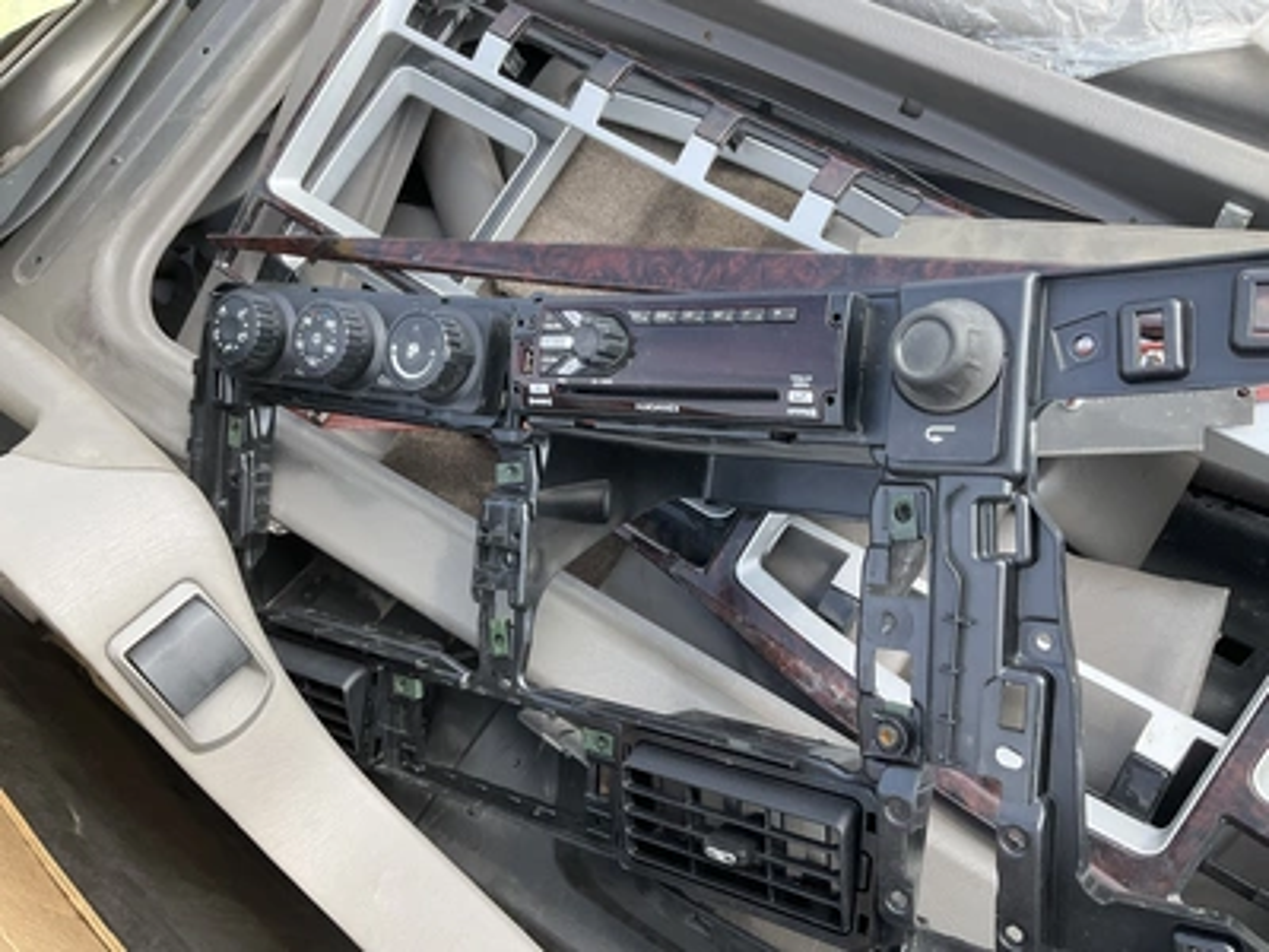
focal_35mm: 29
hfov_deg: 61.7
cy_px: 476
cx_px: 634
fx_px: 1063
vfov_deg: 48.2
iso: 25
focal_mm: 3
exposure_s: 1/365
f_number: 1.8
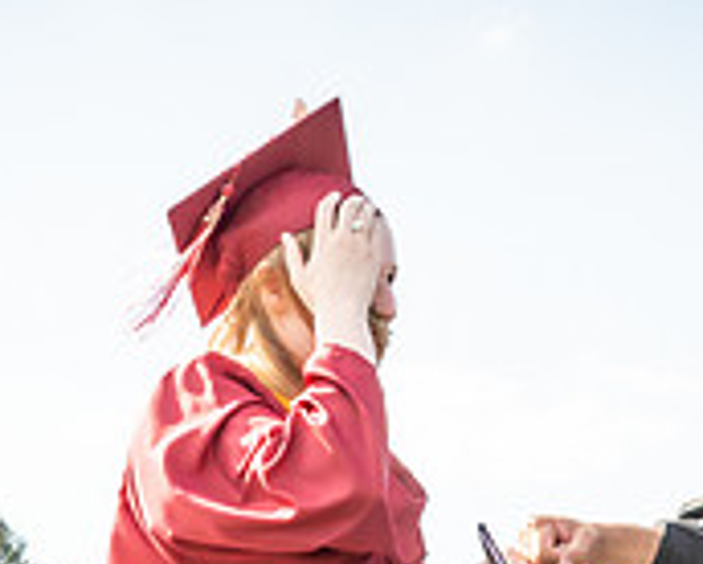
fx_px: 1958
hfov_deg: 20.3
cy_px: 854
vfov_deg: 15.1
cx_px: 313
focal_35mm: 94
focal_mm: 17
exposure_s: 1/500
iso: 200
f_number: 7.1
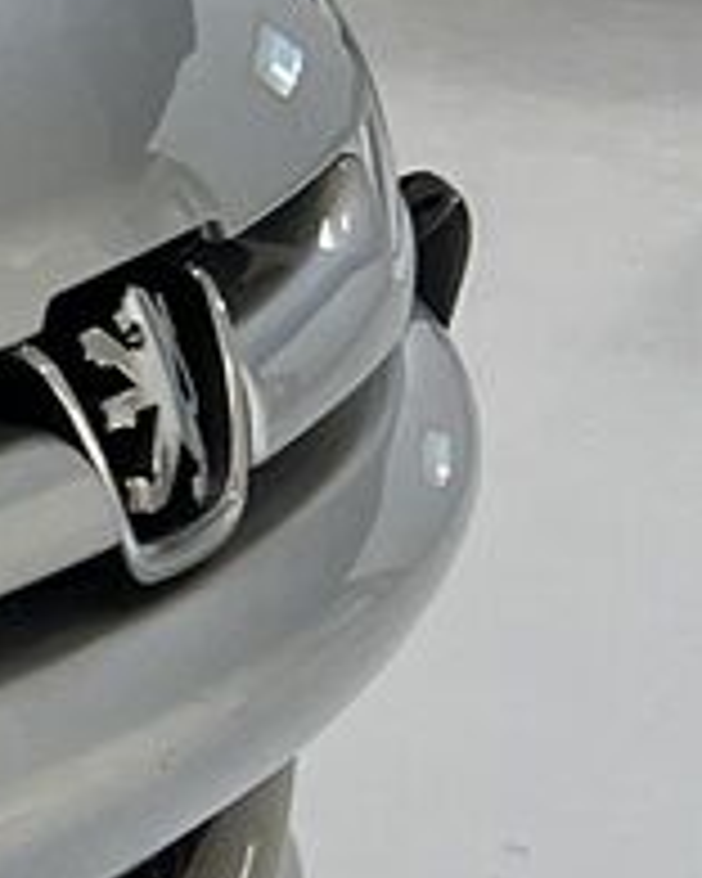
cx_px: -2752
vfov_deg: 8.7
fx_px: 5765
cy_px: 126
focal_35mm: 222
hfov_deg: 5.4
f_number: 1.5
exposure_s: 1/100
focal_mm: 5.7
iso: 40
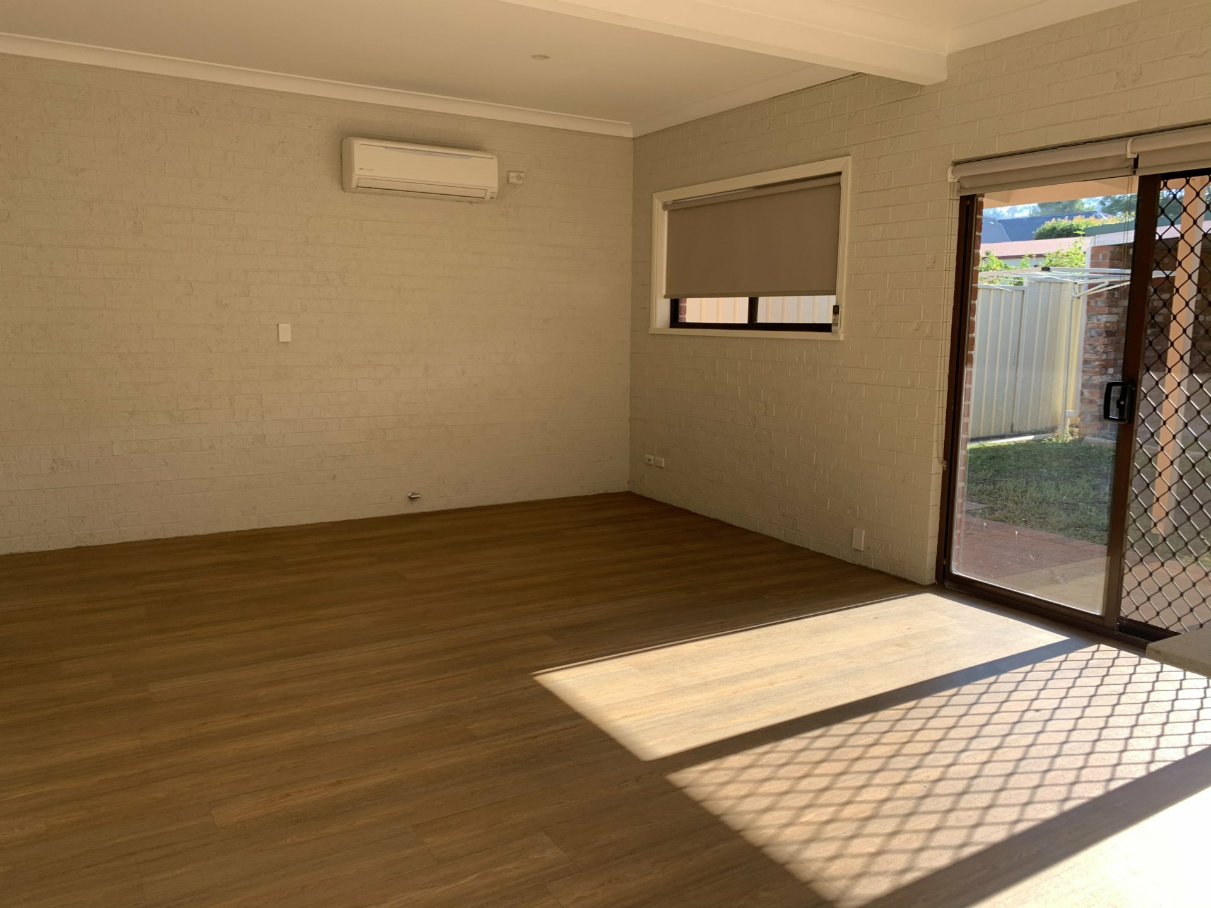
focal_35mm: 26
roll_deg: -1.0
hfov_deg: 67.3
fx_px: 910
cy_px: 454
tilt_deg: -7.9
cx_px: 606
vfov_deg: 53.1
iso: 25
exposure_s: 1/123
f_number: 1.8
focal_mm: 4.25
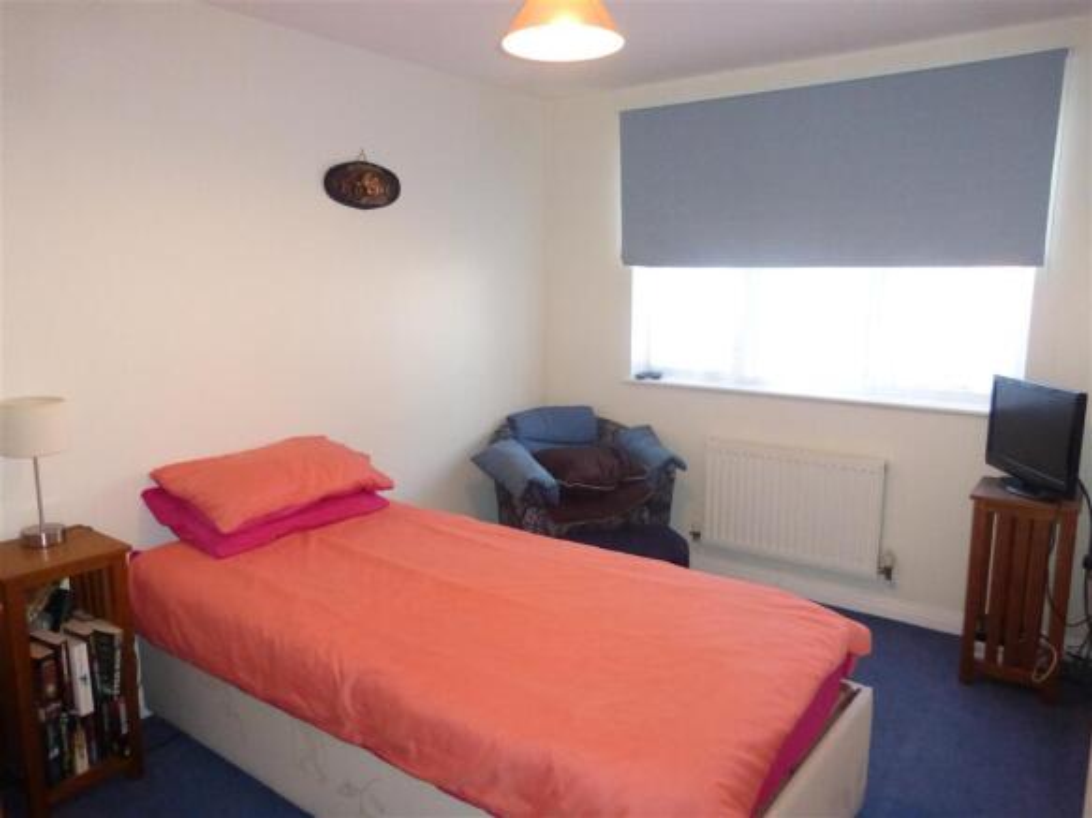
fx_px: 788
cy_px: 409
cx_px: 546
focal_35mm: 25
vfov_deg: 54.9
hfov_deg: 69.4
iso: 800
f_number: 3.3
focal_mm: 4.3
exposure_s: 1/60
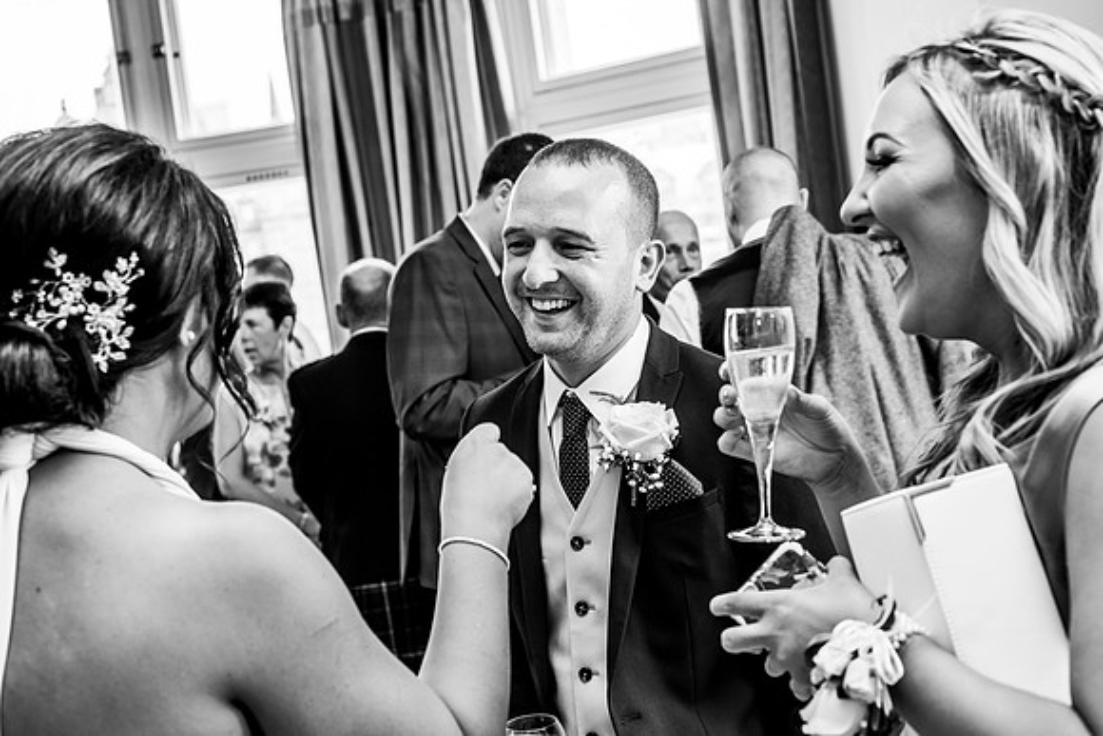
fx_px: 1532
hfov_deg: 39.6
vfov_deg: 27.0
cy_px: 368
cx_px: 552
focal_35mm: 50
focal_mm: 50
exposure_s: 1/100
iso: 400
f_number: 5.6
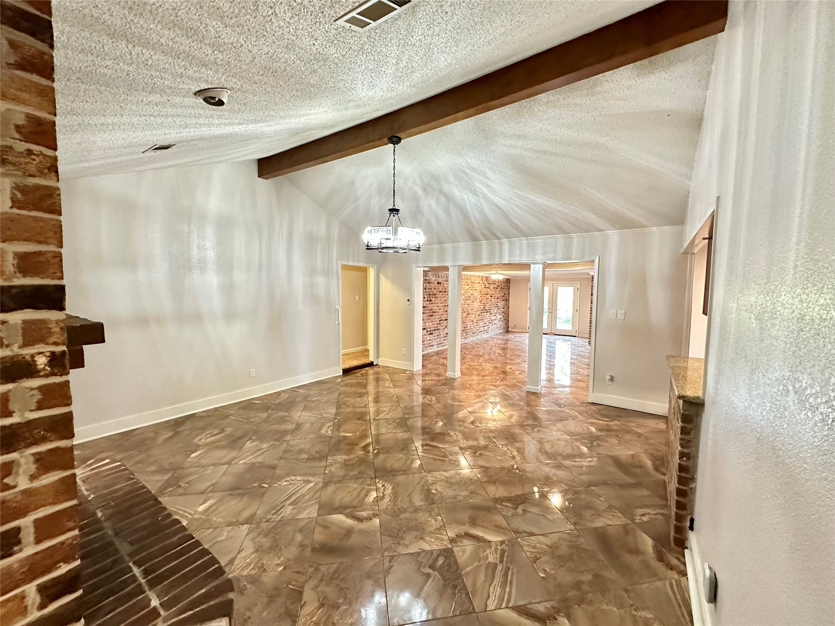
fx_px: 338
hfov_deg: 102.1
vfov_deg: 85.7
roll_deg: -0.1
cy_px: 313
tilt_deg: -3.2
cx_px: 418
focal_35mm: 14
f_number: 2.2
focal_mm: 2.22
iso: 800
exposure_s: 1/60
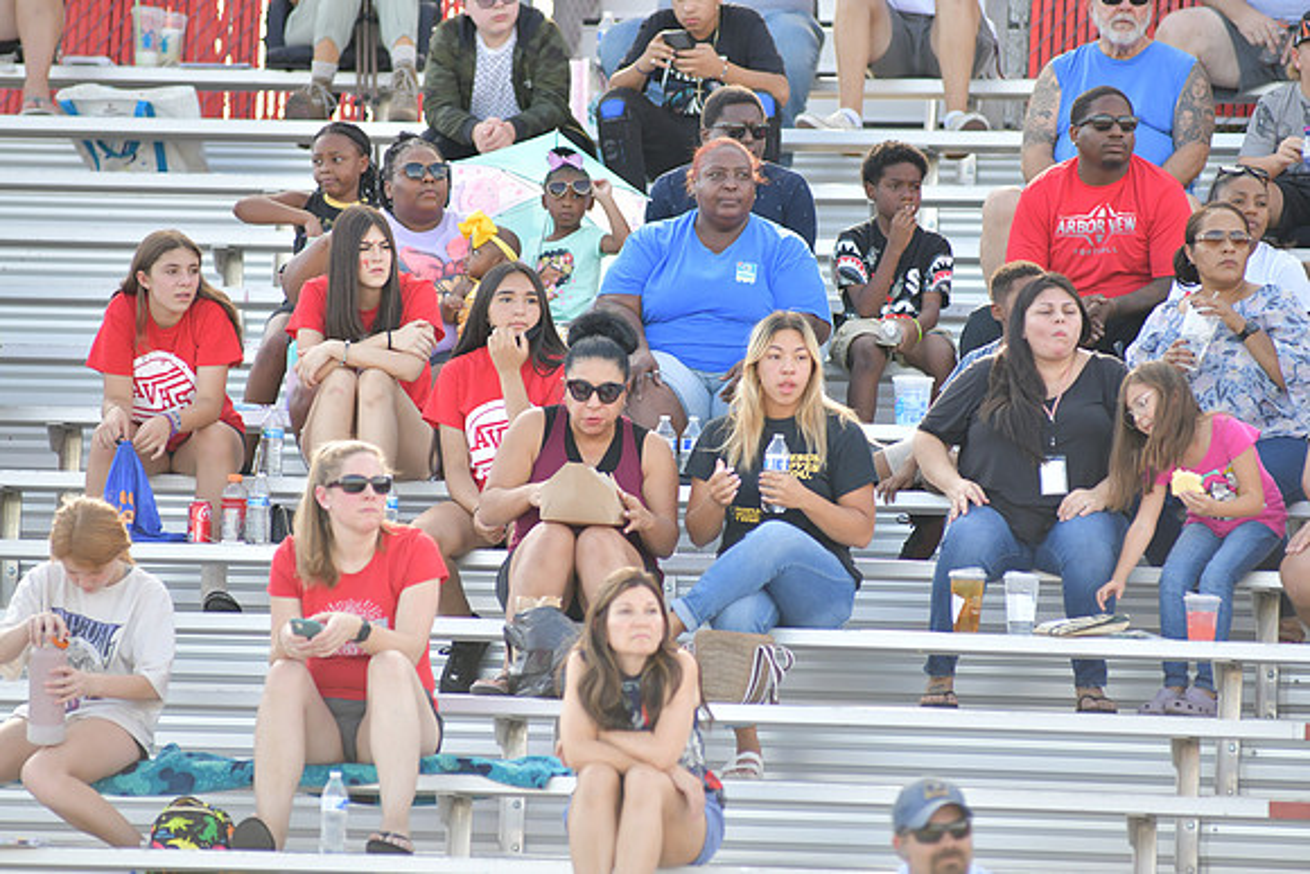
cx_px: 655
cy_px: 437
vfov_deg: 4.6
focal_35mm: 300
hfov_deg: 6.9
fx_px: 10919
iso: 1000
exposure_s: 1/2000
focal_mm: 300
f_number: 3.5
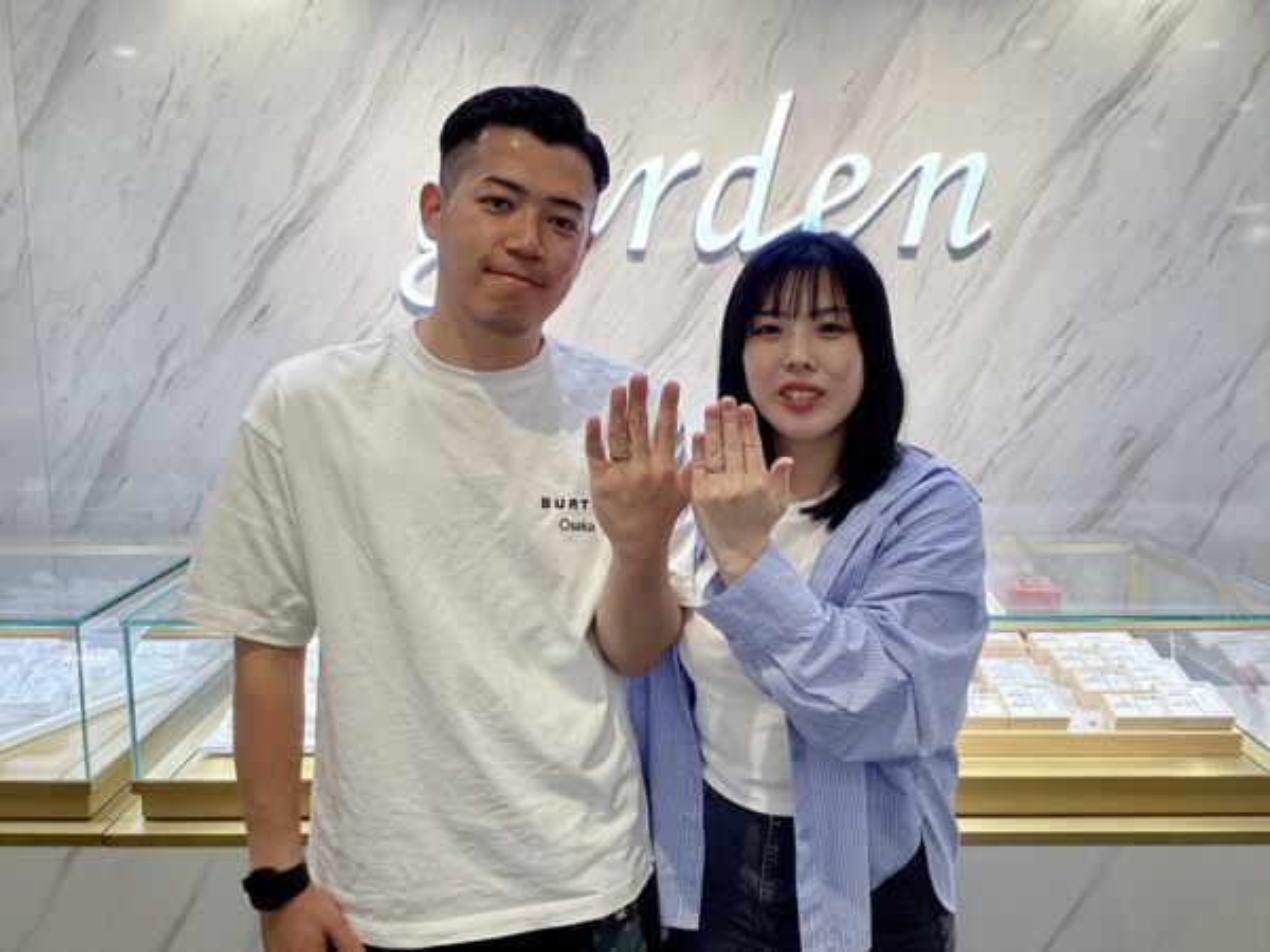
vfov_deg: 45.4
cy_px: 476
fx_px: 1137
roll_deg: +1.4
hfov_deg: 58.4
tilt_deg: -10.5
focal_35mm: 31
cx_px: 635
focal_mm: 3.3
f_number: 2.4
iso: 50
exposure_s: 1/120
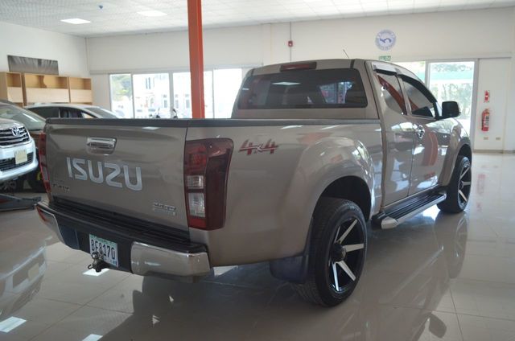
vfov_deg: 43.4
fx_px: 428
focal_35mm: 30
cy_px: 170
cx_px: 258
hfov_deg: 62.0
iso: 500
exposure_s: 1/160
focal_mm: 20
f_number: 3.8
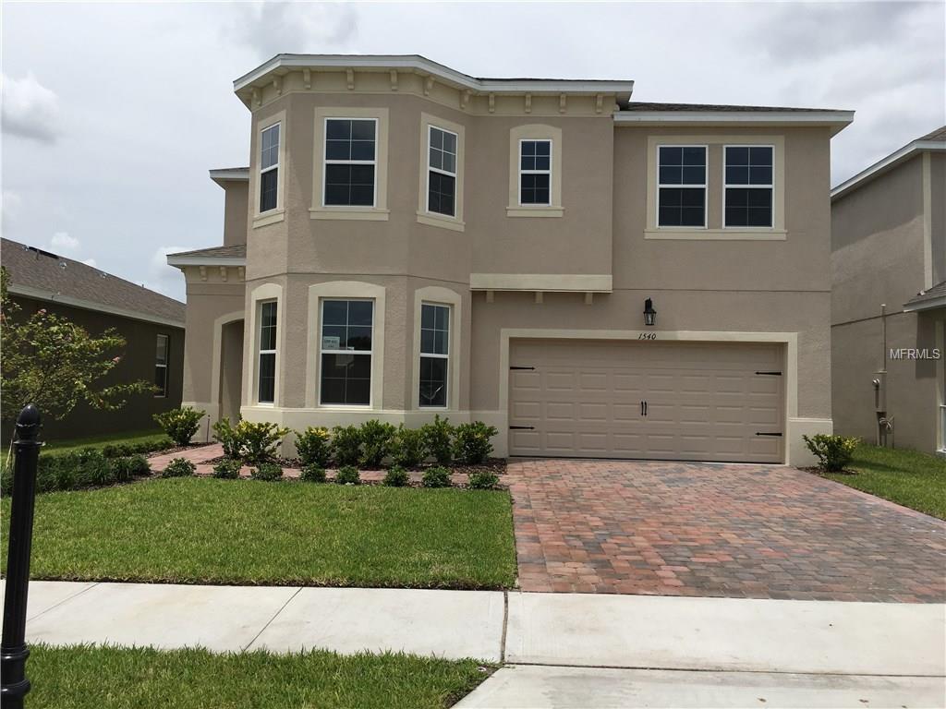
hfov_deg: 61.7
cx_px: 473
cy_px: 354
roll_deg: -1.0
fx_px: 793
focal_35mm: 29
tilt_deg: +3.9
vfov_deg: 48.2
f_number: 2.2
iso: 25
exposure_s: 1/3077
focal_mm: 4.15
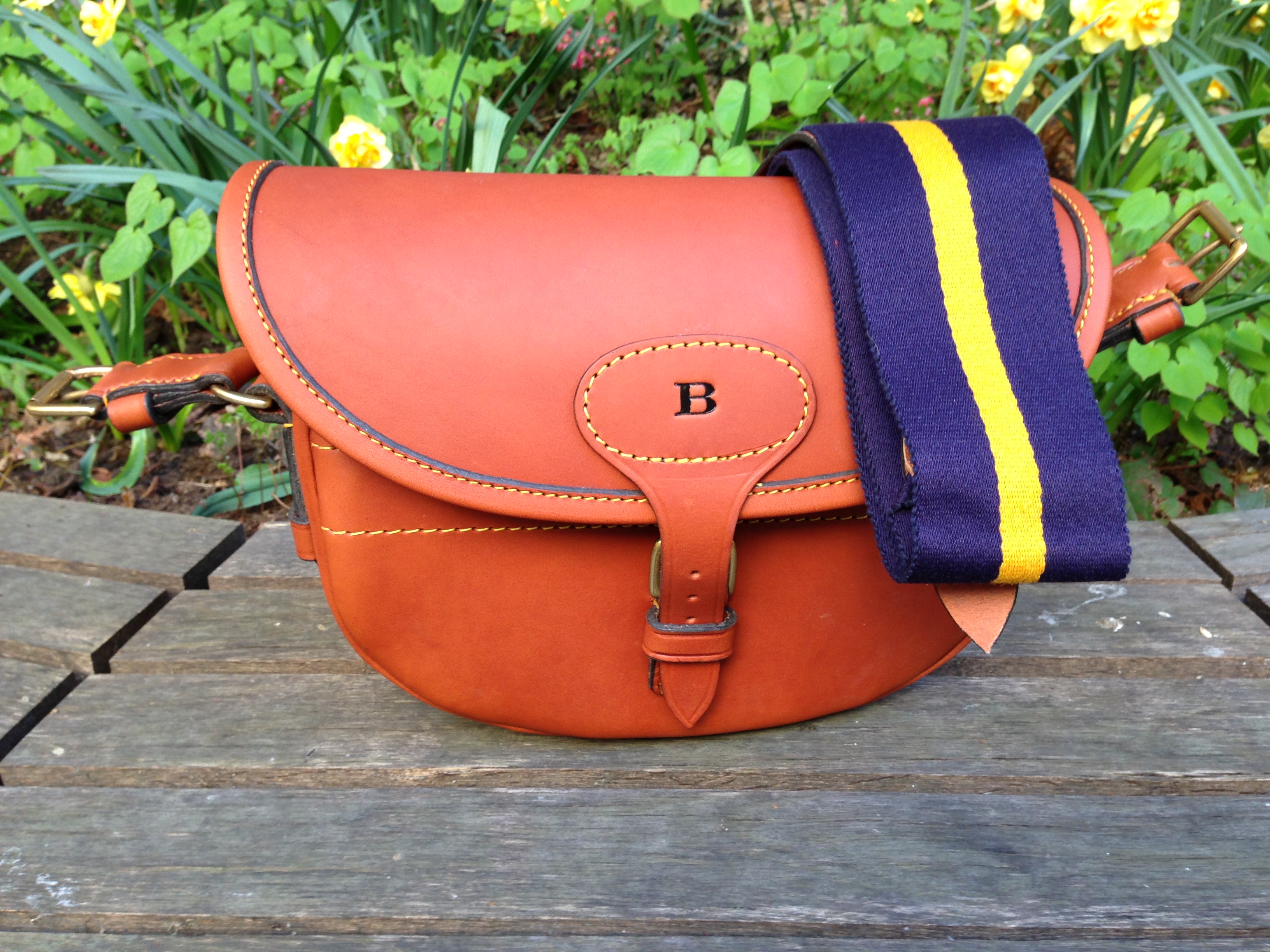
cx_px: 635
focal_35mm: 33
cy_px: 476
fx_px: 1211
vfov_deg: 42.9
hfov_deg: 55.4
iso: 64
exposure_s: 1/30
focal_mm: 4.13
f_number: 2.4
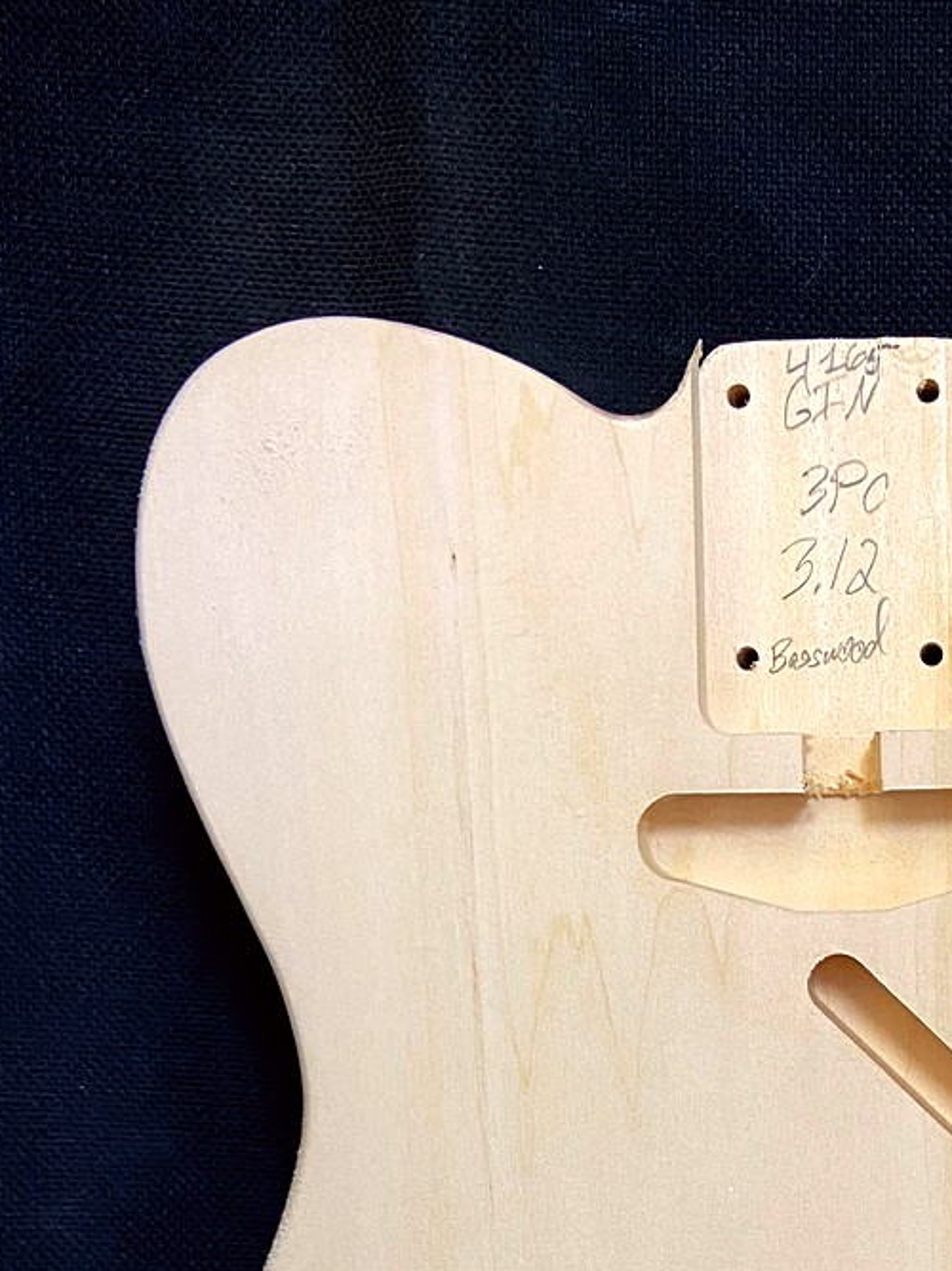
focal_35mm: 55
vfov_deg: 32.7
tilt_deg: -11.4
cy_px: 1201
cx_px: 872
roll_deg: +2.3
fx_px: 2017
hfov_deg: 25.6
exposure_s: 1/60
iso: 125
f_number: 1.8
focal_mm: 4.25
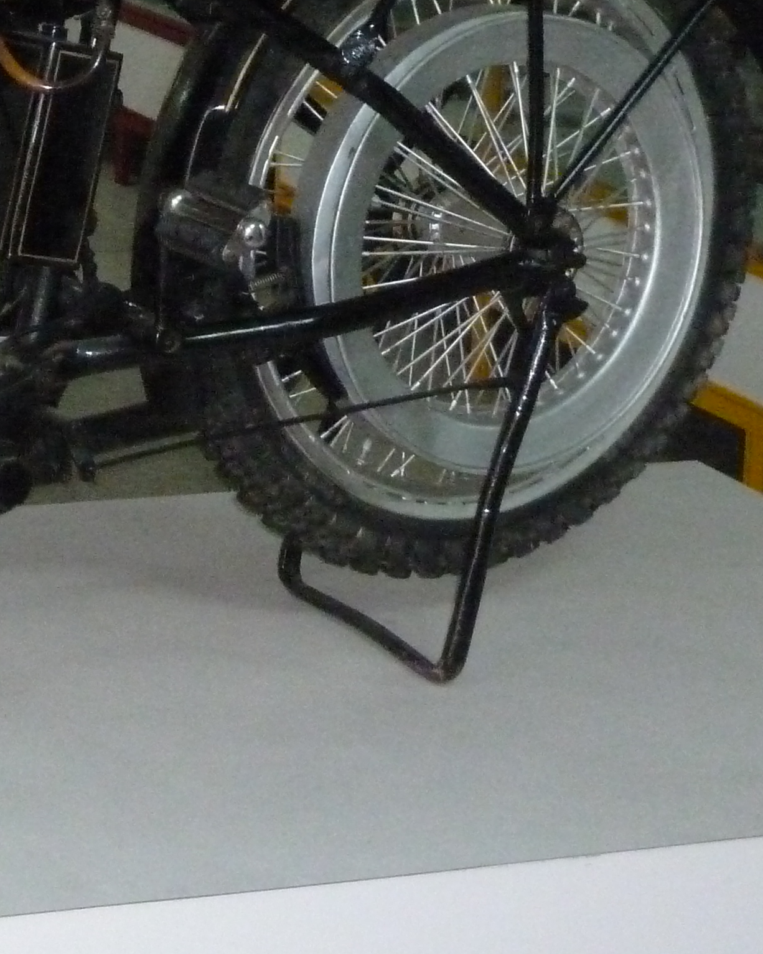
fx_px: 3021
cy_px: 75
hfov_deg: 13.8
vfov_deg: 17.6
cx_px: -262
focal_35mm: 107
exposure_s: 1/15
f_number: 3.7
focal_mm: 6.9
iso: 800
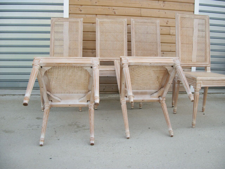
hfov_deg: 56.8
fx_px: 208
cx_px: 112
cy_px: 84
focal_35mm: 32
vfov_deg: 44.2
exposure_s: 1/50
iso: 80
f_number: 8.8
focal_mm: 5.7
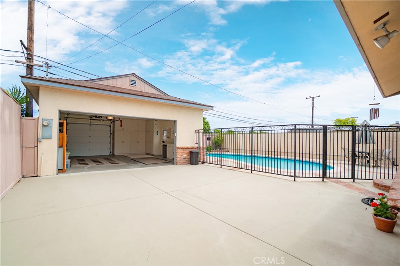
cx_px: 200
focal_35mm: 15
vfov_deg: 77.3
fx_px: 167
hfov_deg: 100.4
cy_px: 133
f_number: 7.1
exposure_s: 1/400
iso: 100
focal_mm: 10
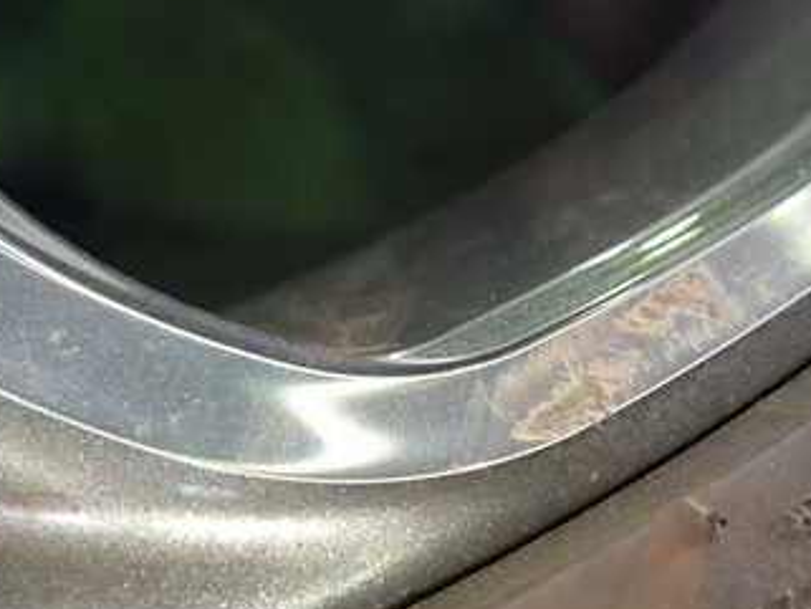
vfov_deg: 26.0
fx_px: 1312
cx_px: 639
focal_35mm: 56
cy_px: 404
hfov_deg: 33.4
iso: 200
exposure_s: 1/30
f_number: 2.3
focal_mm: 5.4
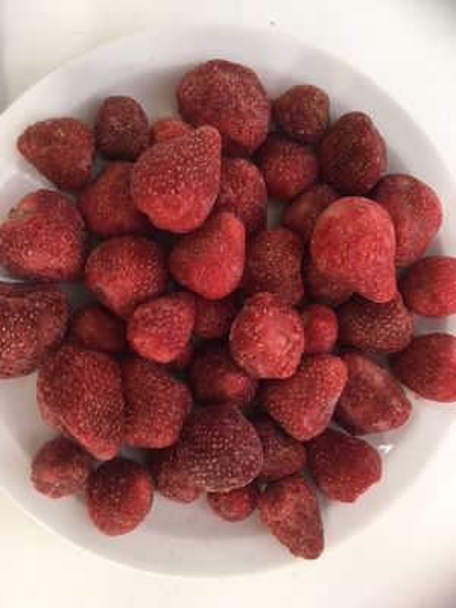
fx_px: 509
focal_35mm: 29
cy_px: 304
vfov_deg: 61.7
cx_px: 228
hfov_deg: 48.2
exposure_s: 1/33
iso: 100
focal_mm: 4.15
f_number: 2.2
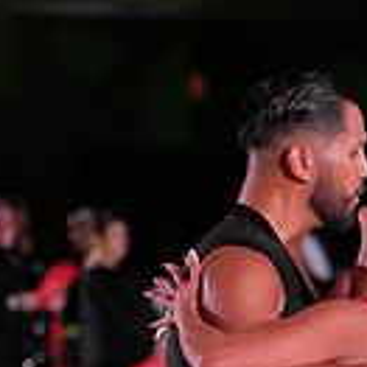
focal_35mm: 376
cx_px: 340
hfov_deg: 4.7
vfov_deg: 4.6
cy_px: 563
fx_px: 4510
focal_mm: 100
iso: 1600
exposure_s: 1/800
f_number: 2.8
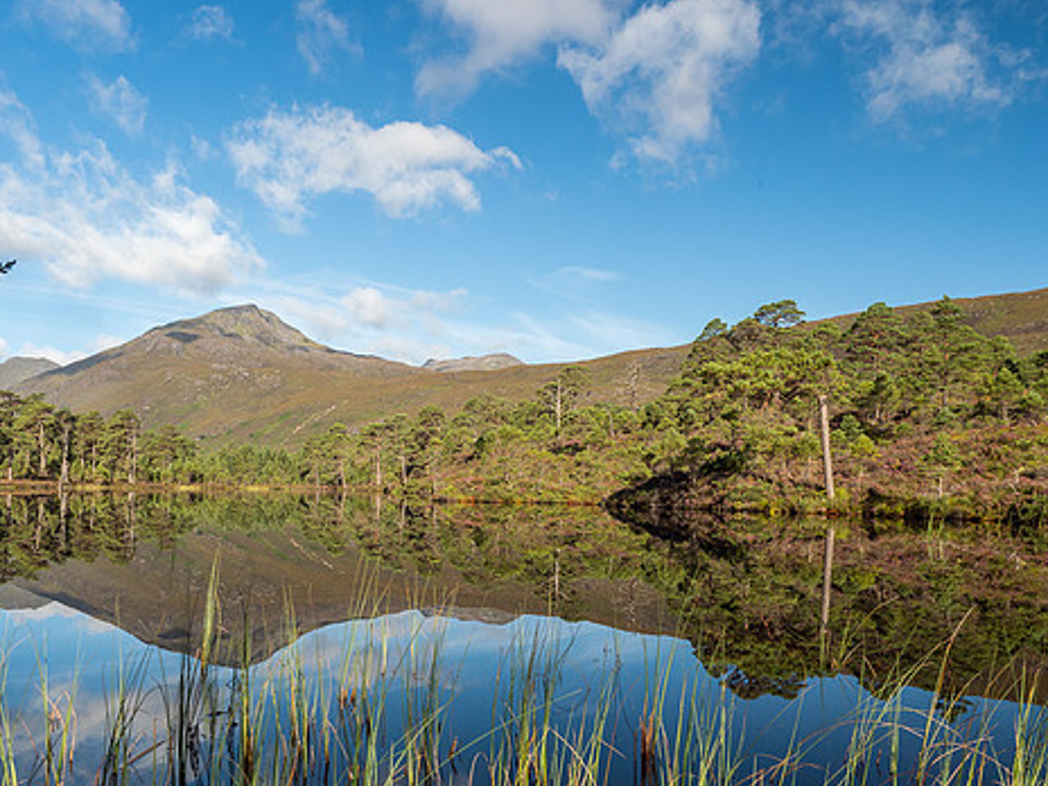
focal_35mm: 30
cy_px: 442
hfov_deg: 59.9
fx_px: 908
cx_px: 486
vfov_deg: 46.7
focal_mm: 12
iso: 200
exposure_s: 1/160
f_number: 7.1
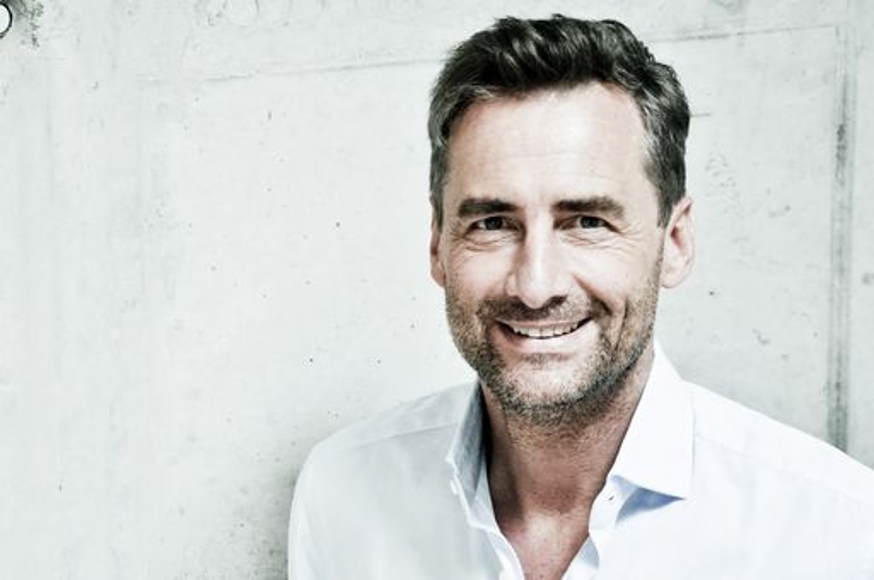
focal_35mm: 78
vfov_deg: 17.4
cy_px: 290
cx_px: 437
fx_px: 1891
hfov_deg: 26.0
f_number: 5
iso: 1250
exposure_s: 1/160
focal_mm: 52
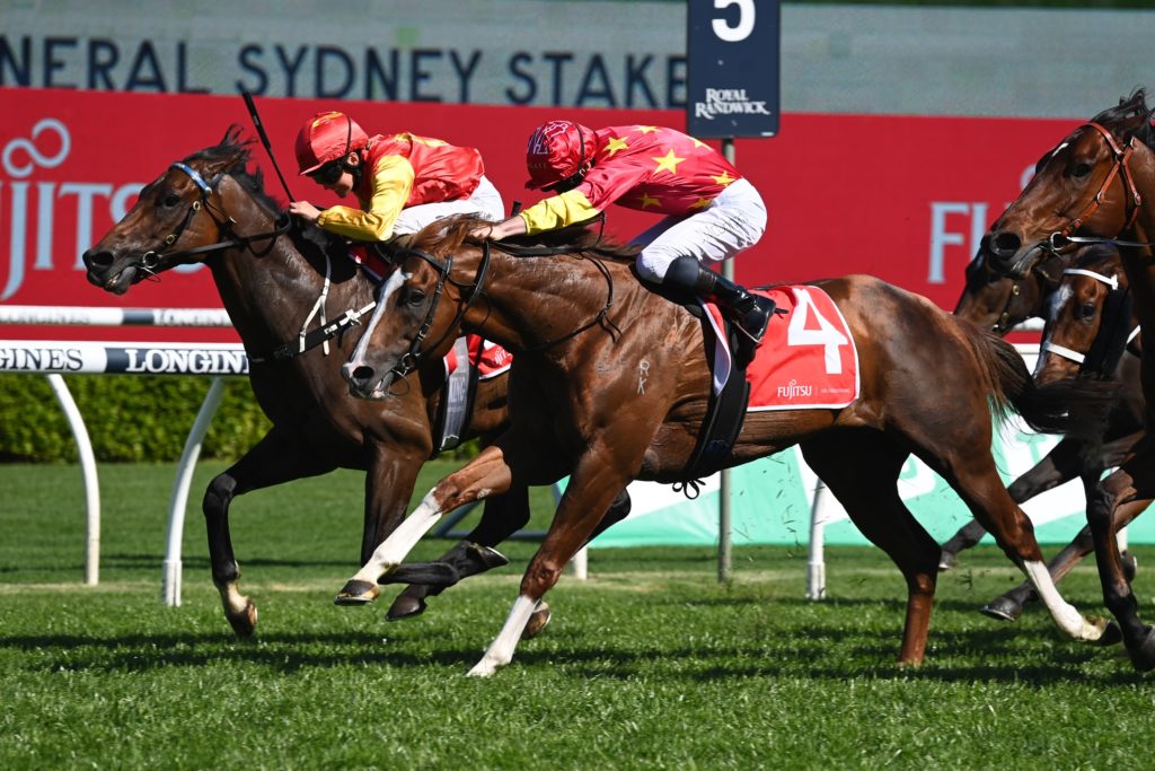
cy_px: 386
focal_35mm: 260
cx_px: 578
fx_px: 8342
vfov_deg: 5.3
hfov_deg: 7.9
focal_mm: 260
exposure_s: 1/1600
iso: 400
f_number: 7.1
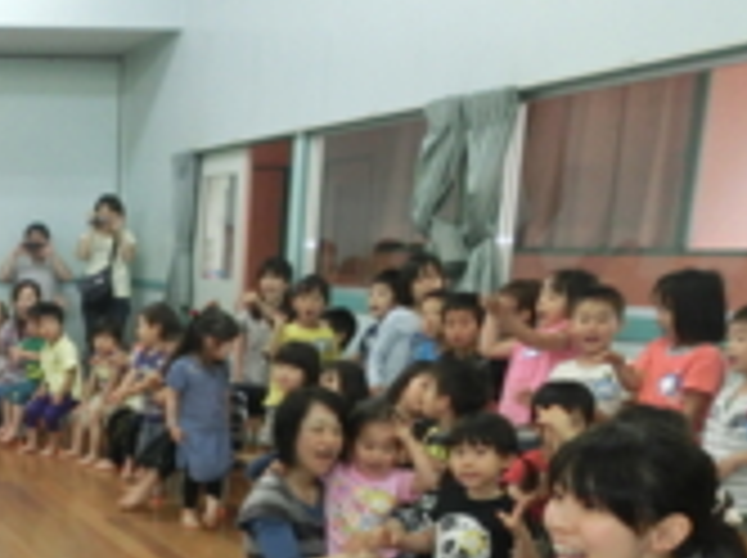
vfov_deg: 24.2
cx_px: -126
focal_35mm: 58
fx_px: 1250
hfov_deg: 29.2
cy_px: 540
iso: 400
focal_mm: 4.24
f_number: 3
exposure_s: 1/60
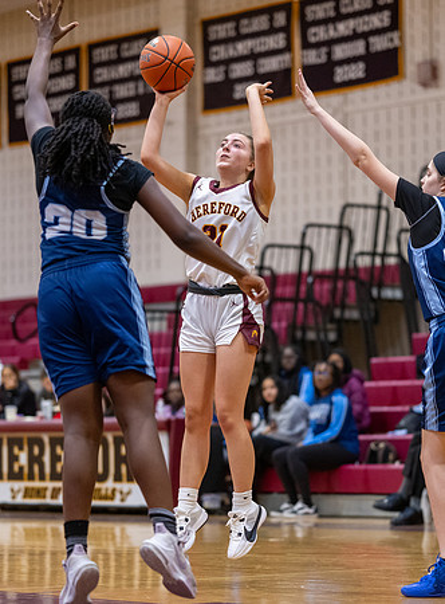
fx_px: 2410
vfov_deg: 14.3
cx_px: 254
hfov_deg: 10.5
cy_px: 338
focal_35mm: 139
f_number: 1.8
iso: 2800
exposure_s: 1/1250
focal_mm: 85
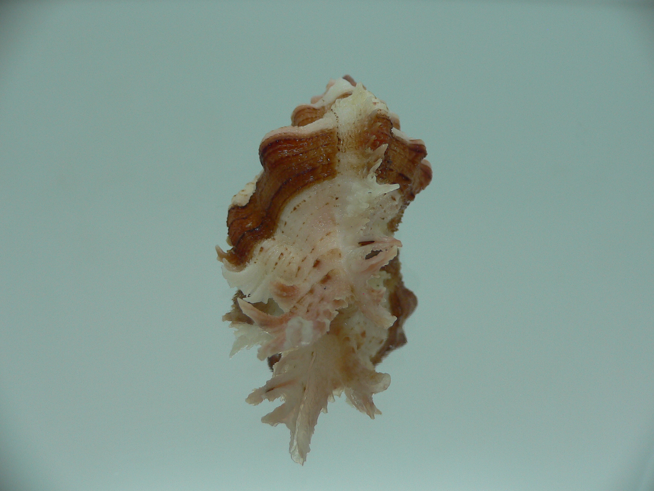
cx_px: 327
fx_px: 661
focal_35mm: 35
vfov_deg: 40.7
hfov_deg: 52.6
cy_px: 246
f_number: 2.8
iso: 80
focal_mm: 4.6
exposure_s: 1/60
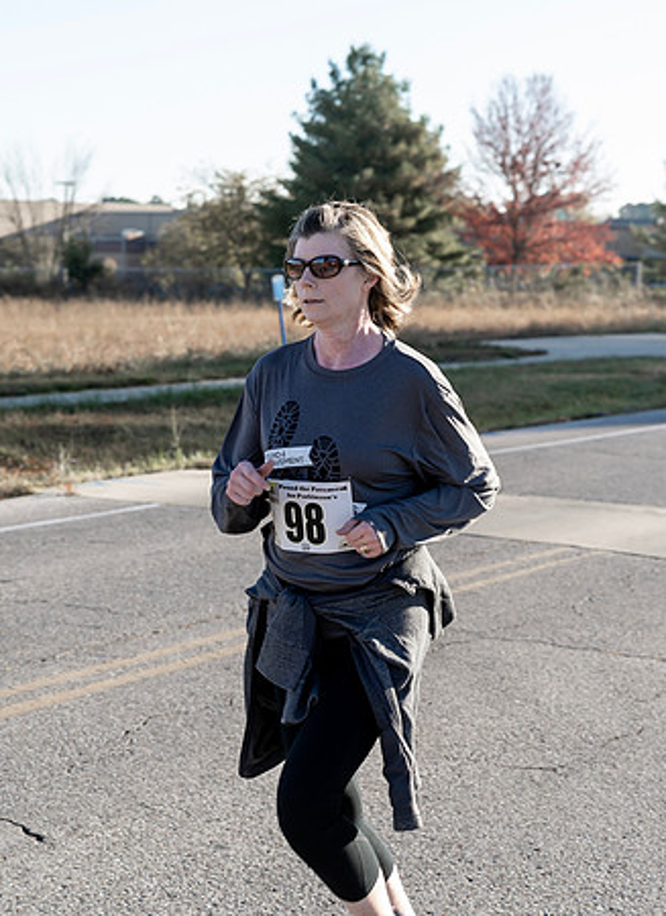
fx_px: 1744
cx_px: 442
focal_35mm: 67
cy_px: 318
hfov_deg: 21.5
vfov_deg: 29.3
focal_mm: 35
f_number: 2.8
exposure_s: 1/400
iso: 100
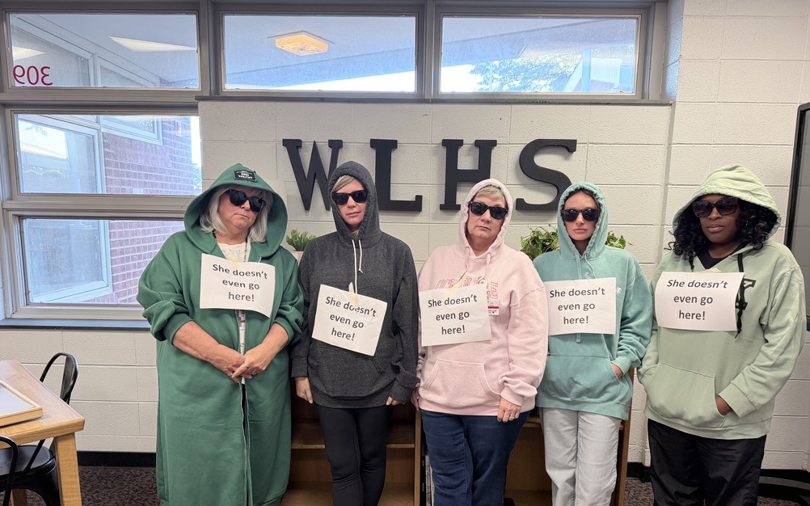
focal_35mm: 26
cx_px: 410
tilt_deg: -8.4
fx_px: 574
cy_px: 301
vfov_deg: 47.3
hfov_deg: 70.4
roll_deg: -0.3
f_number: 1.78
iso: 200
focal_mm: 6.76
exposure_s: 1/120
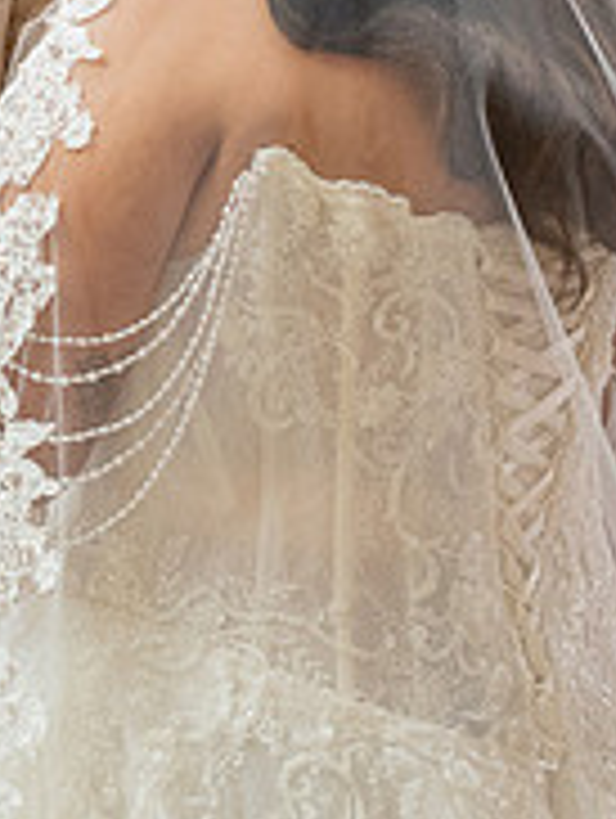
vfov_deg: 5.3
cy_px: -49
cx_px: -344
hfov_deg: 4.0
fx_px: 8806
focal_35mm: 372
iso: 3200
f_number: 4
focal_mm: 105
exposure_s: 1/160
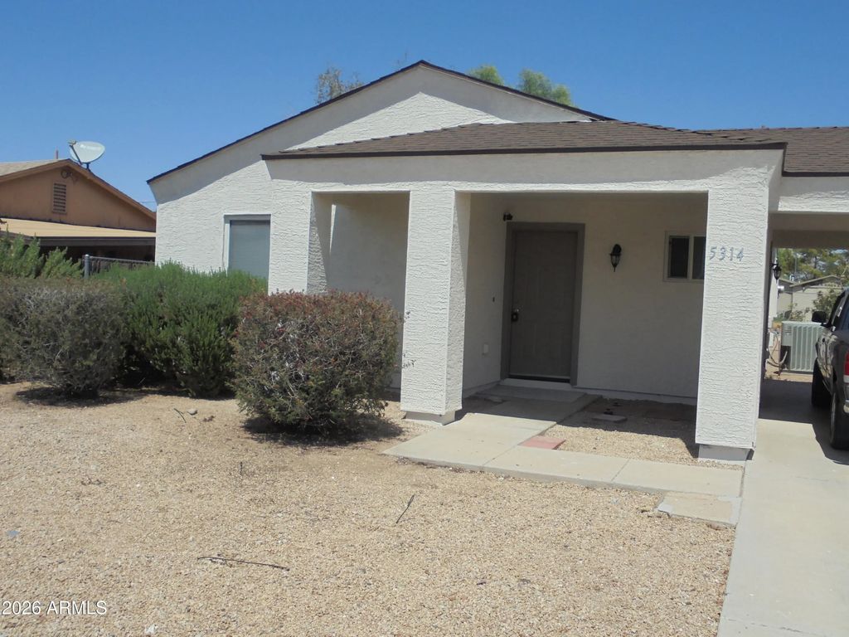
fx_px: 834
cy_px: 318
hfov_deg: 54.0
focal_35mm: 34
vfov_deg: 41.8
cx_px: 424
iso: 100
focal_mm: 6.1
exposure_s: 1/125
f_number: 12.5
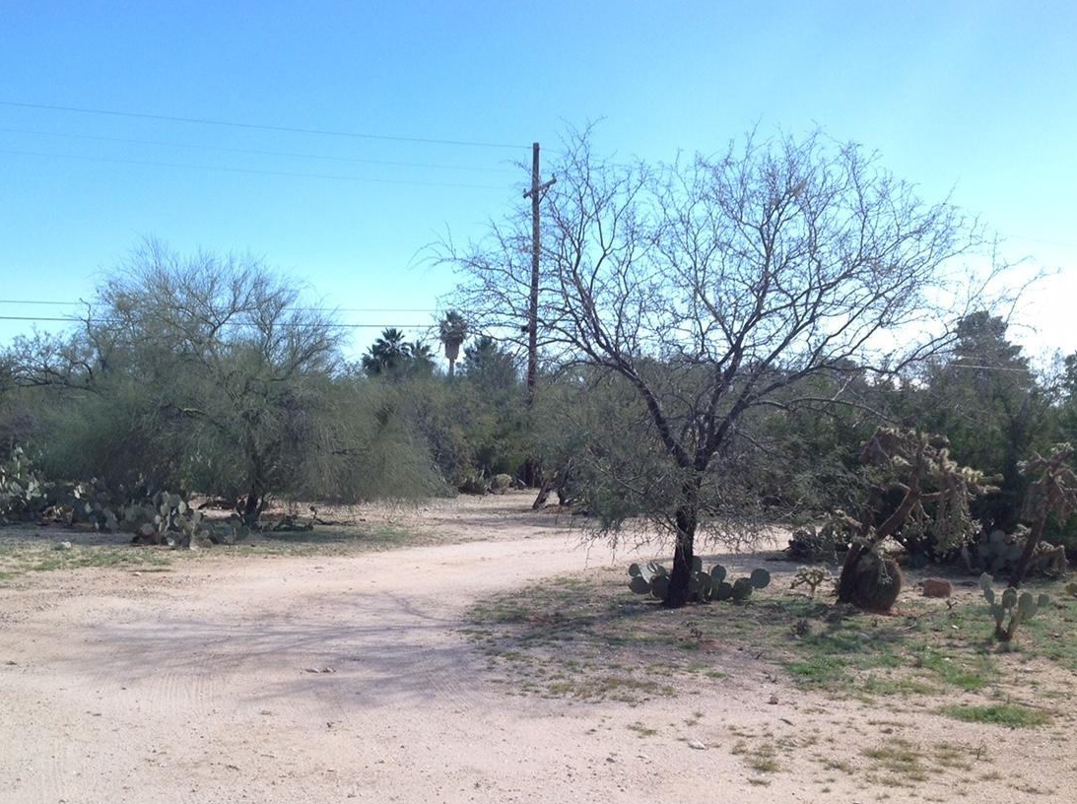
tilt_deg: +3.8
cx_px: 491
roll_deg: +0.0
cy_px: 453
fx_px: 1274
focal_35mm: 41
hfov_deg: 45.8
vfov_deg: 35.0
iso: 50
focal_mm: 4.28
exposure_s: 1/975
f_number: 2.4
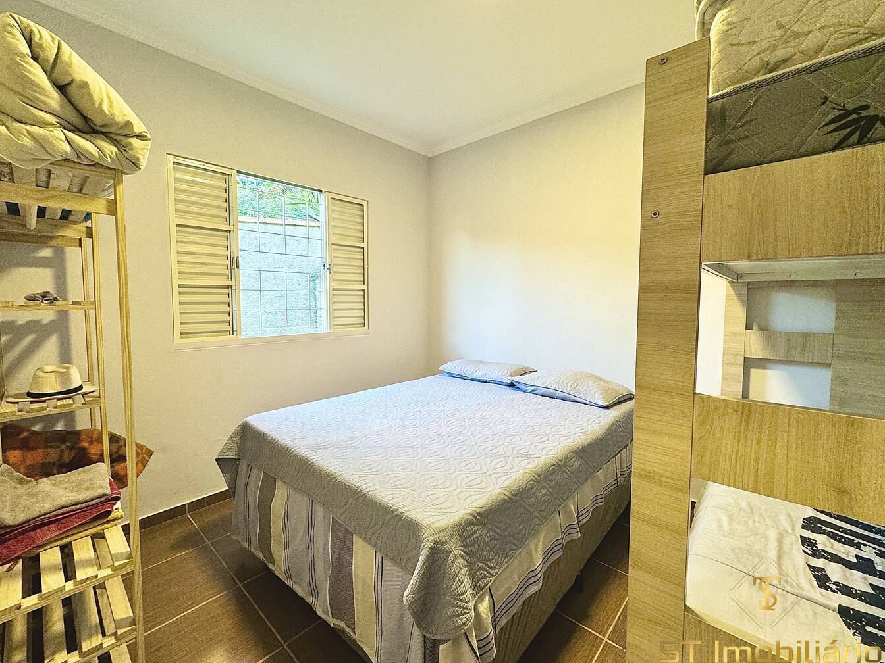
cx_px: 422
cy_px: 323
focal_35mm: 15
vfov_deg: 81.7
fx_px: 383
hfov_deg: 98.1
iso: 200
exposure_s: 1/60
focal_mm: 2.22
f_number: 2.2
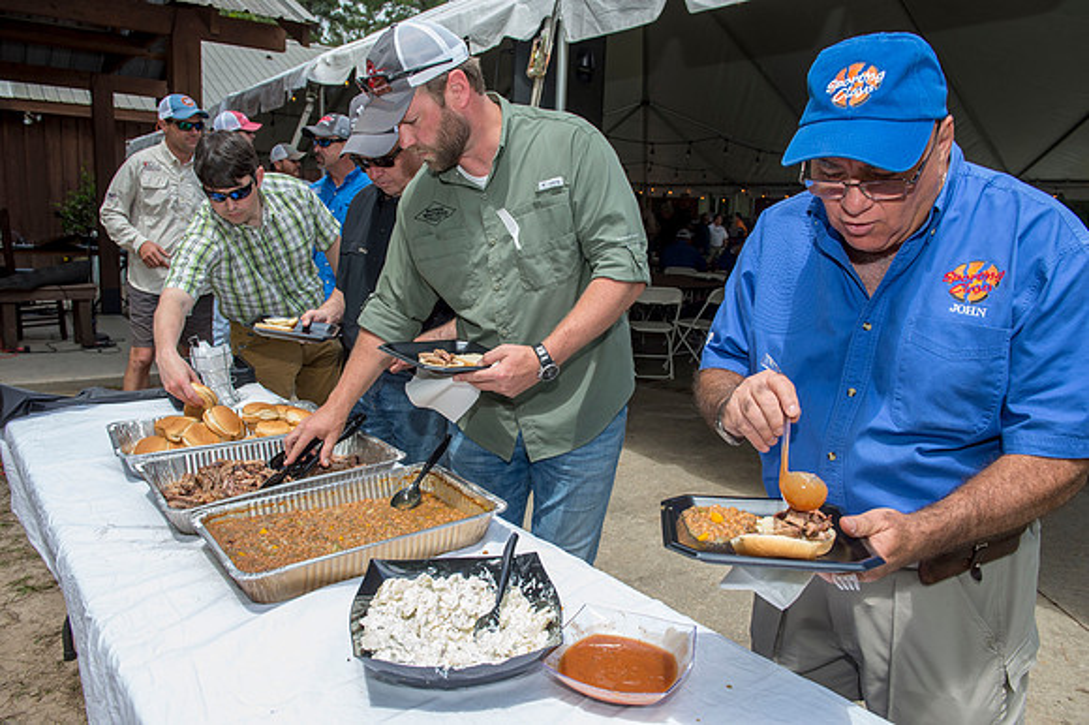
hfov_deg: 67.4
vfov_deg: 47.9
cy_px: 362
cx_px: 544
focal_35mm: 27
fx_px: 816
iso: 500
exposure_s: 1/640
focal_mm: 27
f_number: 7.1
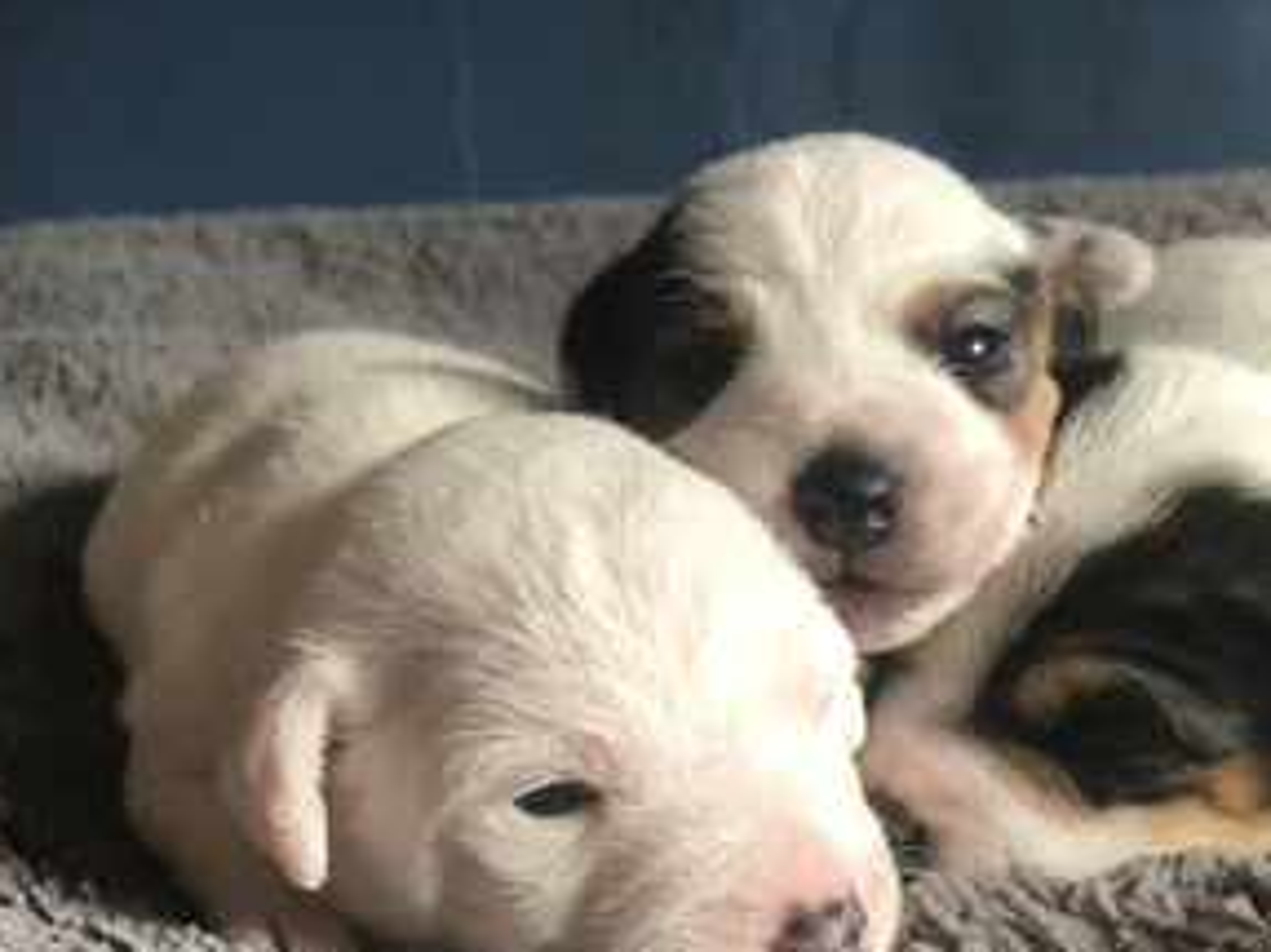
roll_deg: +0.2
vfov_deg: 30.7
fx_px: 1688
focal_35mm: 46
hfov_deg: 41.0
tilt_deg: -18.5
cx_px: 777
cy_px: 773
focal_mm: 3.99
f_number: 1.8
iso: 64
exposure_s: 1/15
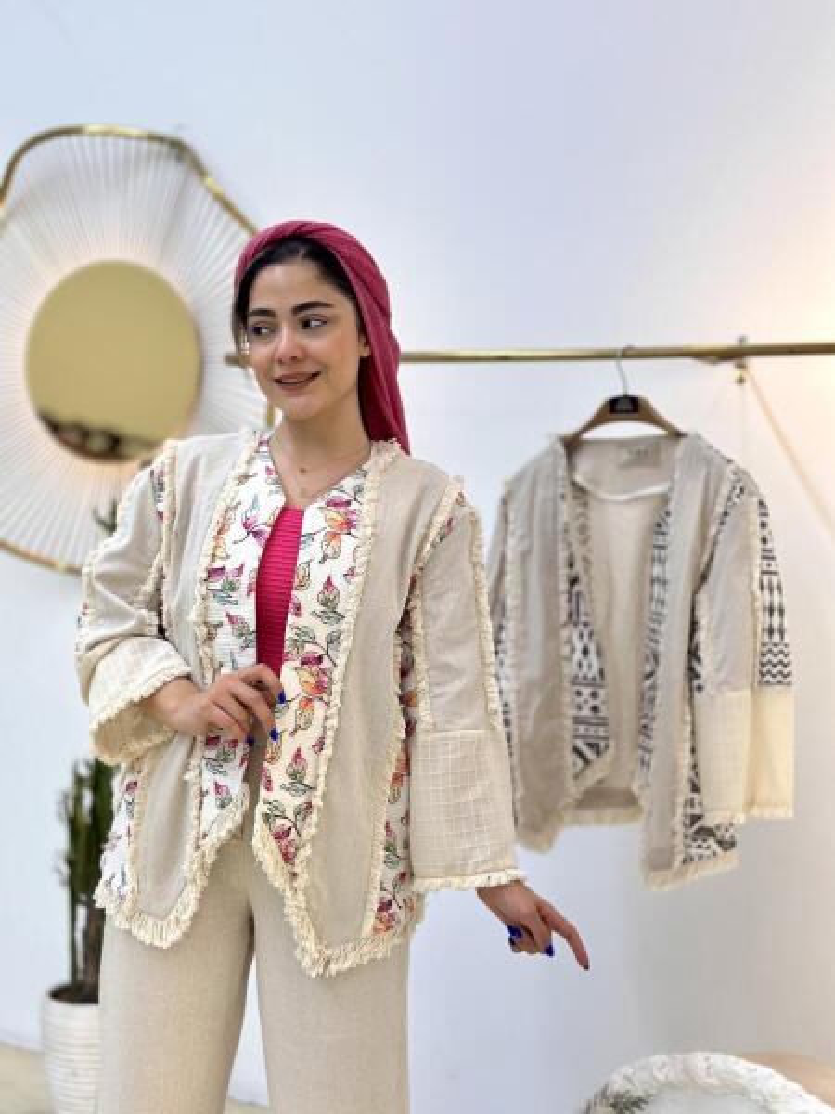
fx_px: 1544
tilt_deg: -1.7
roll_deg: -3.0
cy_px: 557
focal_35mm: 48
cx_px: 418
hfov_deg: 30.3
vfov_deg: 39.7
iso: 80
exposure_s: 1/201
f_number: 1.78
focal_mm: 6.86
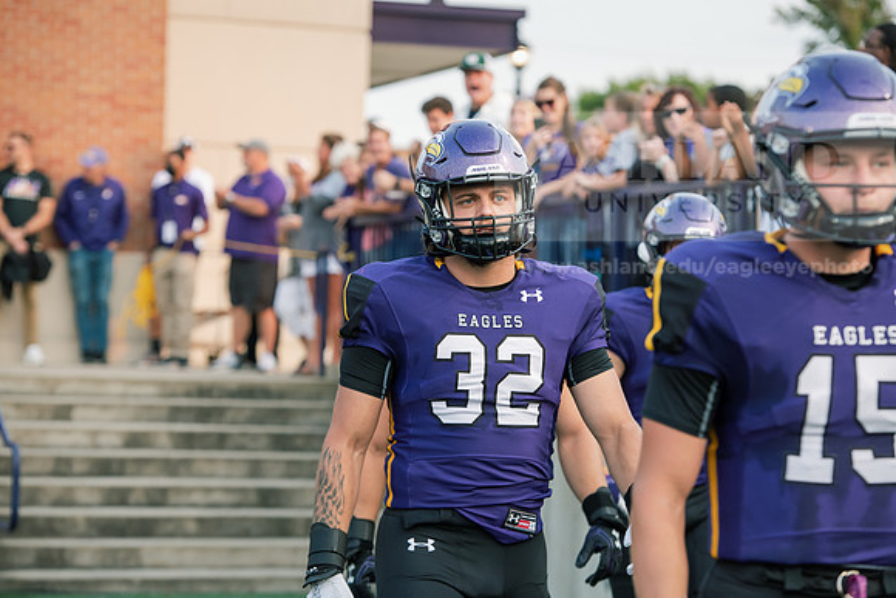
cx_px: 448
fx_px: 2987
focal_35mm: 120
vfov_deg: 11.4
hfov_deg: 17.1
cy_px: 299
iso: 800
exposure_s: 1/400
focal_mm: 120
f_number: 4.5
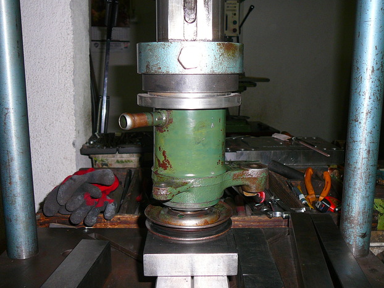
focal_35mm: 36
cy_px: 147
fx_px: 400
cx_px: 193
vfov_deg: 39.7
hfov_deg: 51.3
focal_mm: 5.2
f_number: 2.8
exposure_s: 1/30
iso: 100
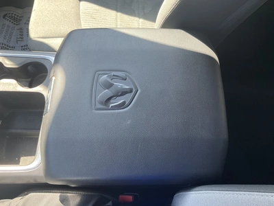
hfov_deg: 61.7
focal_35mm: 29
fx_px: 230
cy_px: 103
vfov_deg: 48.2
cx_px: 137
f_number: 1.8
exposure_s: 1/122
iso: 64
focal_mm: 3
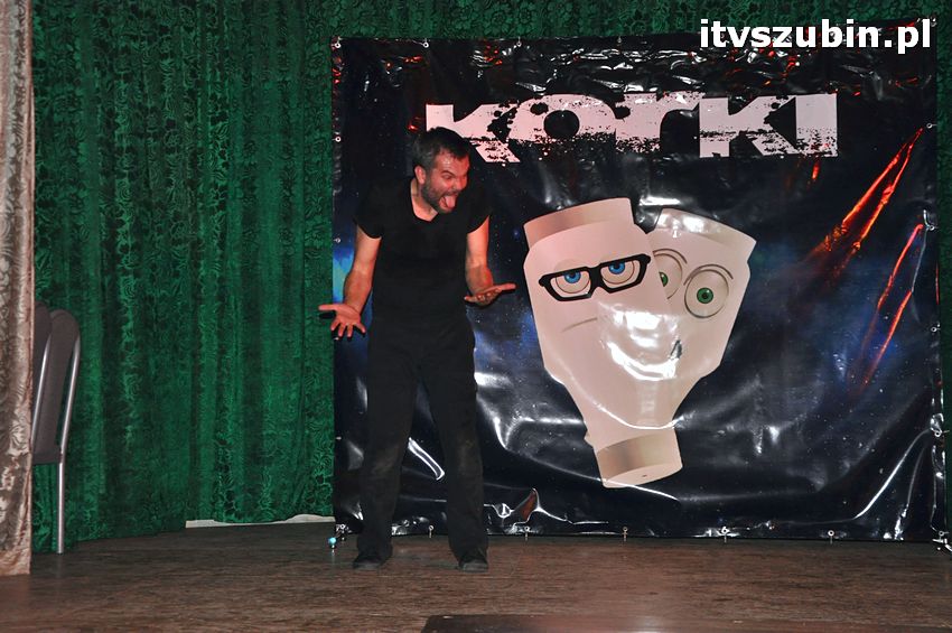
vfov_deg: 21.5
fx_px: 1664
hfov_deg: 31.9
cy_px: 316
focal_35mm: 63
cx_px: 476
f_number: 4.8
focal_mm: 42
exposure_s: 1/60
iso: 1000
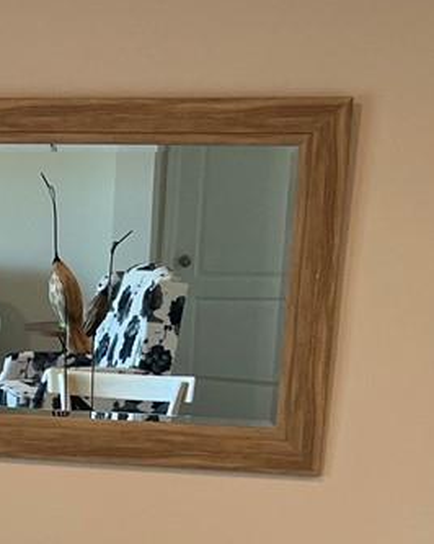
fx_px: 1961
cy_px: 570
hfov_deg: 11.7
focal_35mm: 122
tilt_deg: -11.5
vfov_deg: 15.4
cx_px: -354
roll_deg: -0.6
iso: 80
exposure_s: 1/60
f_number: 1.6
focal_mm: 5.1
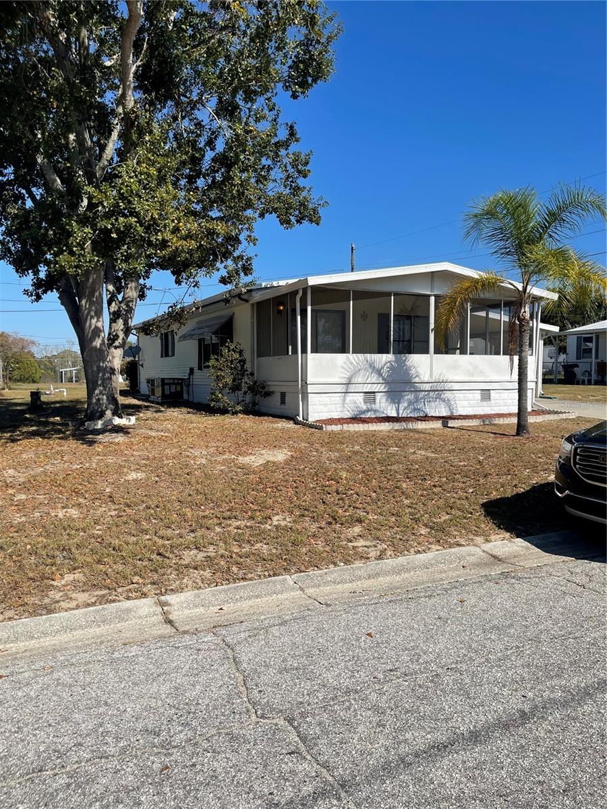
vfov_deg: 69.4
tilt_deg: -3.5
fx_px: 585
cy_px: 404
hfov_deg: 54.9
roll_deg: +0.0
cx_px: 304
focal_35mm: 25
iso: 32
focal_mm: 5.1
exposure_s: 1/4717
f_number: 1.6
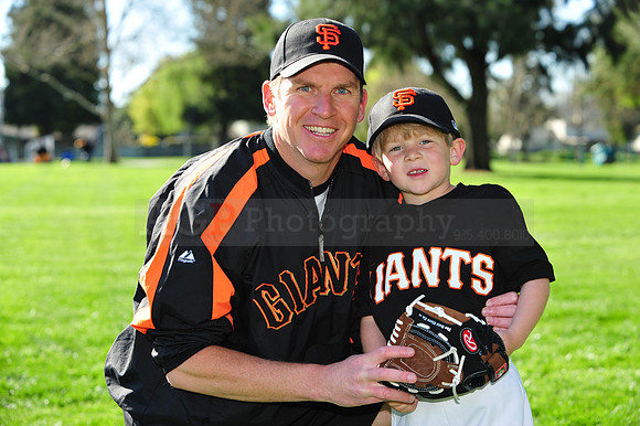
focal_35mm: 80
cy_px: 213
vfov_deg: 17.0
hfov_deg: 25.4
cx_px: 320
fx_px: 1421
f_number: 5.6
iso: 200
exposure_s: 1/320
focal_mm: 80
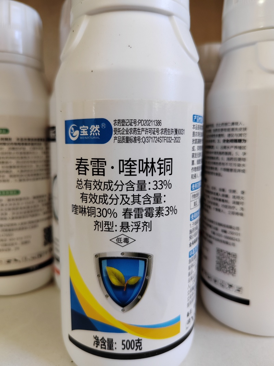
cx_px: 137
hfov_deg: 51.3
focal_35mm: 27
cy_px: 183
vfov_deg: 65.3
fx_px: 285
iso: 1250
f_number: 1.8
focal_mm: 6.14
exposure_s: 1/100
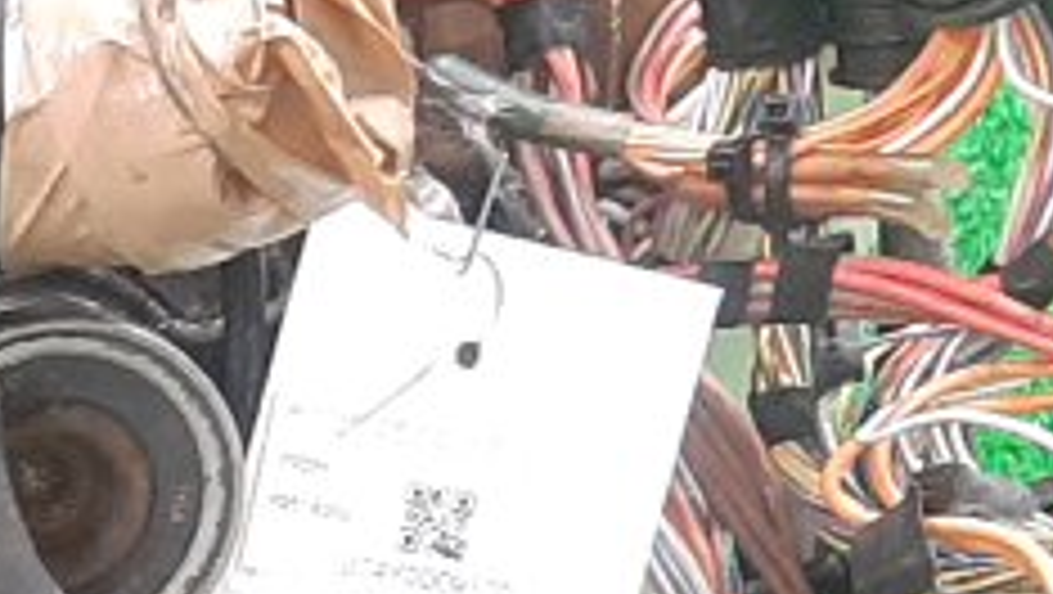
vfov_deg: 6.8
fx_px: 4862
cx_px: -1112
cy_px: 1080
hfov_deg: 11.1
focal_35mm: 174
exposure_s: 1/33
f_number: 1.7
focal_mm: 3.93
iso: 172
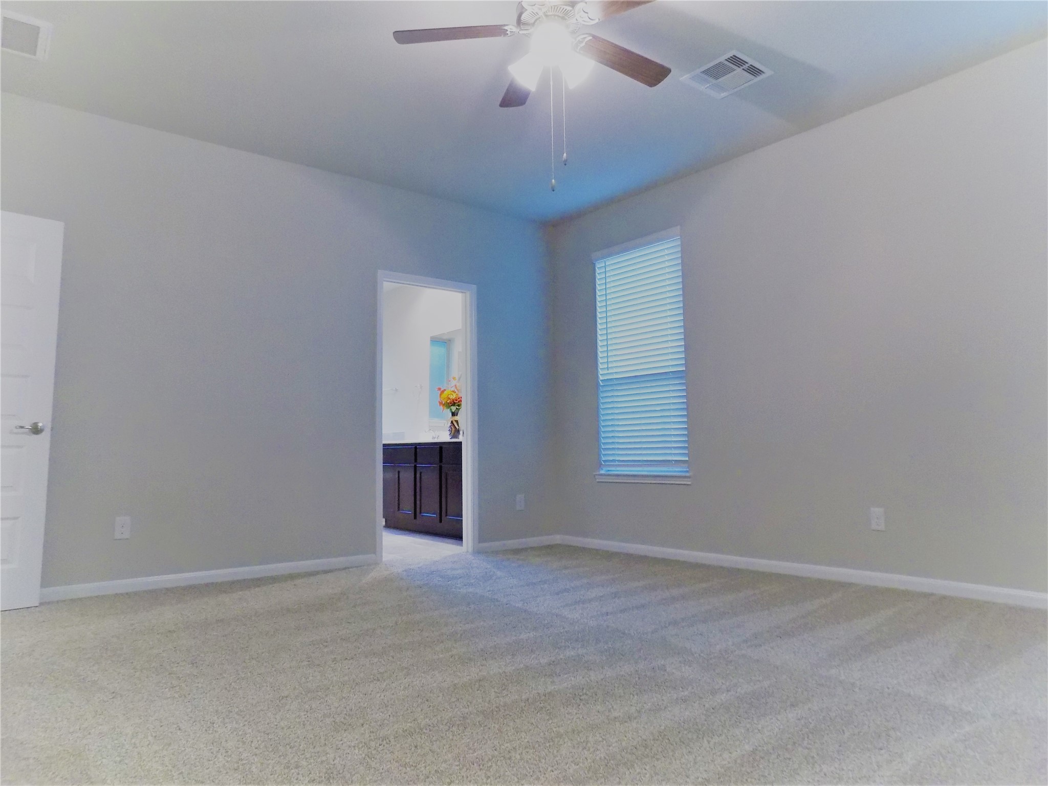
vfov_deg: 58.9
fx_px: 696
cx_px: 524
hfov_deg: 73.9
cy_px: 393
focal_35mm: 23
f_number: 3.1
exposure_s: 1/13
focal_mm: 4
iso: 400
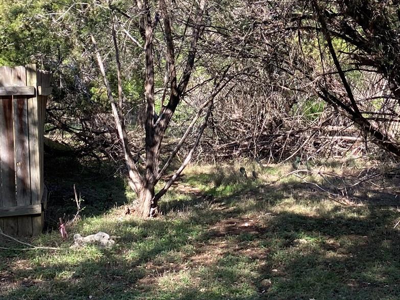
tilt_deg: +3.6
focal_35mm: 68
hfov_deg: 28.3
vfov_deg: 21.1
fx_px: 786
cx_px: 286
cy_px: 21
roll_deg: +0.3
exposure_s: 1/397
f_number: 1.8
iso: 32
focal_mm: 4.25
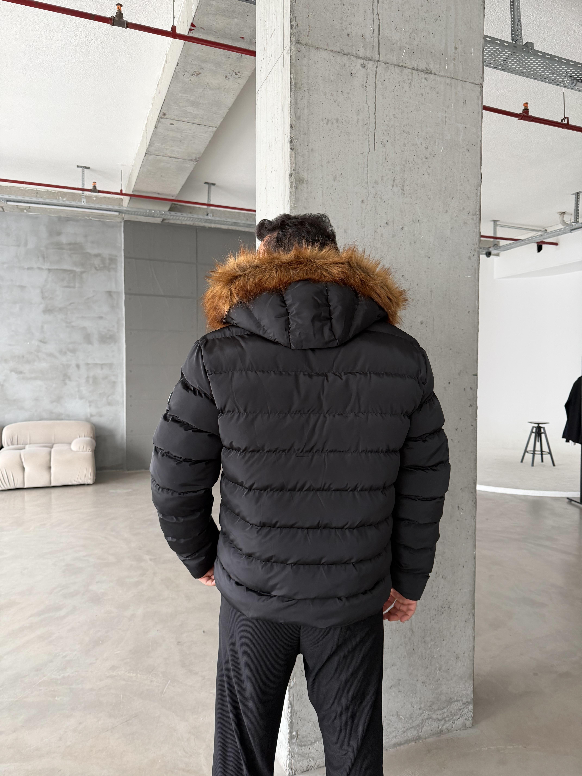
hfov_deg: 56.8
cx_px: 291
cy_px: 388
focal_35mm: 24
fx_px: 538
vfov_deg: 71.6
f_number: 1.8
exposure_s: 1/60
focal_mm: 6.76
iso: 200
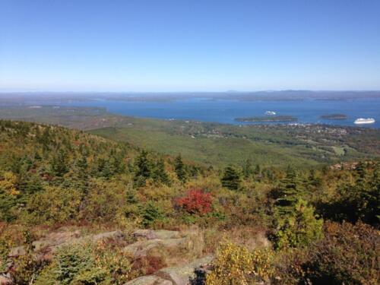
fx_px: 362
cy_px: 142
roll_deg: +0.4
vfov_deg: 42.9
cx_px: 190
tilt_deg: -9.9
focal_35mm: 33
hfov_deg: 55.4
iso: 50
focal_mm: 4.12
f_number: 2.4
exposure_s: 1/2008
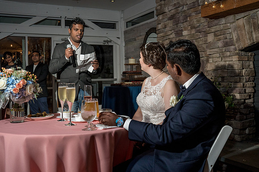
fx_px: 293
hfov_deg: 47.6
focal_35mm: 41
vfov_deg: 32.8
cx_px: 134
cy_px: 81
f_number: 5.6
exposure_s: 1/200
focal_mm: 35
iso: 800
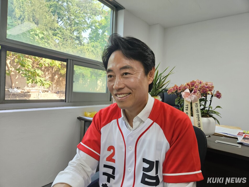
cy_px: 94
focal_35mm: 23
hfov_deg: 73.9
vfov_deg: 58.9
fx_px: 165
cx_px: 124
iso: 160
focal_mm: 5.4
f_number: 1.8
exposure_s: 1/120
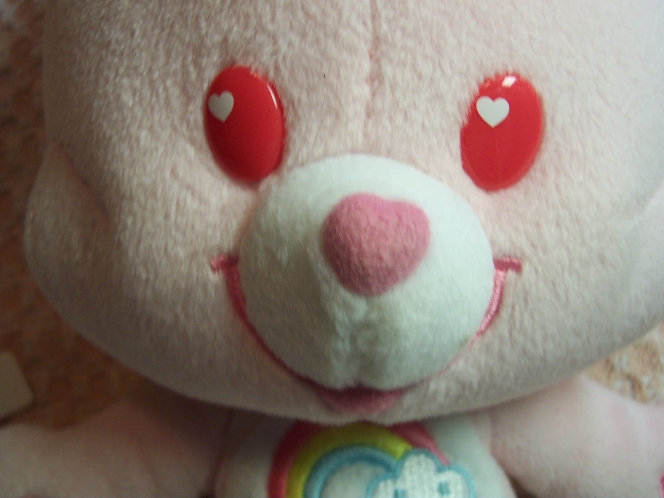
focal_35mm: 37
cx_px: 332
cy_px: 249
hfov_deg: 50.1
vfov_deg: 38.7
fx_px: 710
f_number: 2.8
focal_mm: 5.6
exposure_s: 1/60
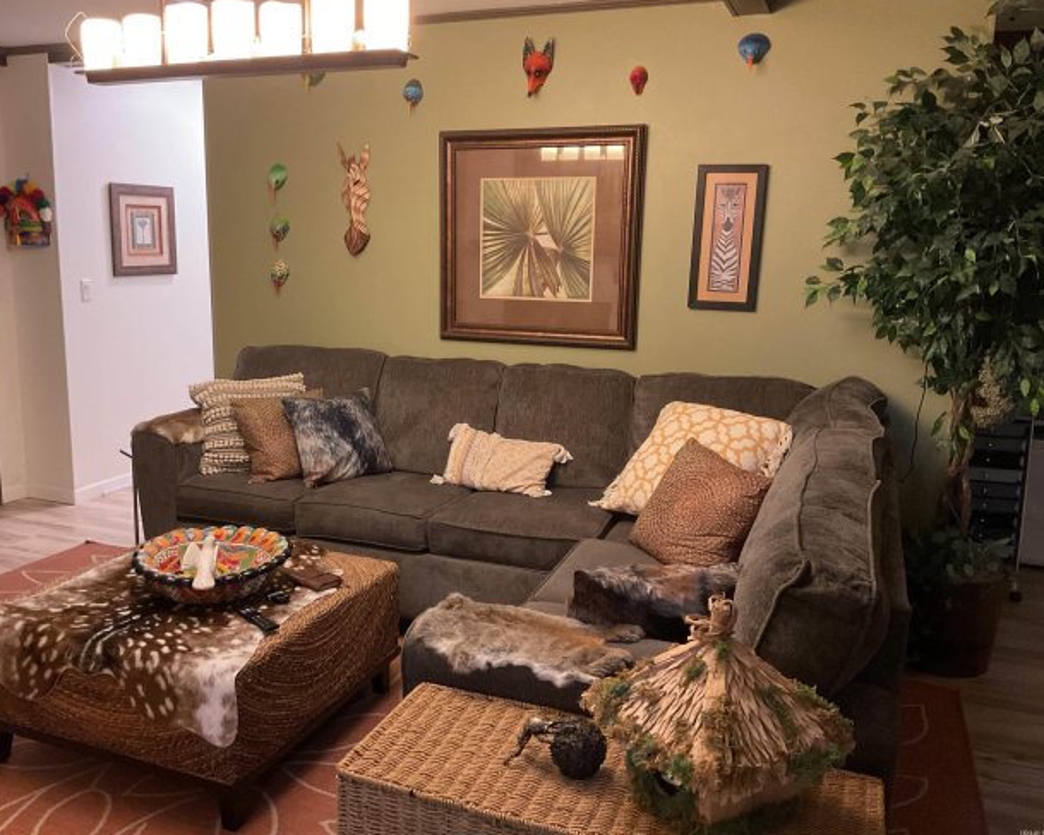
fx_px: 958
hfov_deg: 57.1
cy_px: 413
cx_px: 477
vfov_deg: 47.1
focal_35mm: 31
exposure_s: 1/30
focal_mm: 3
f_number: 1.8
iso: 320
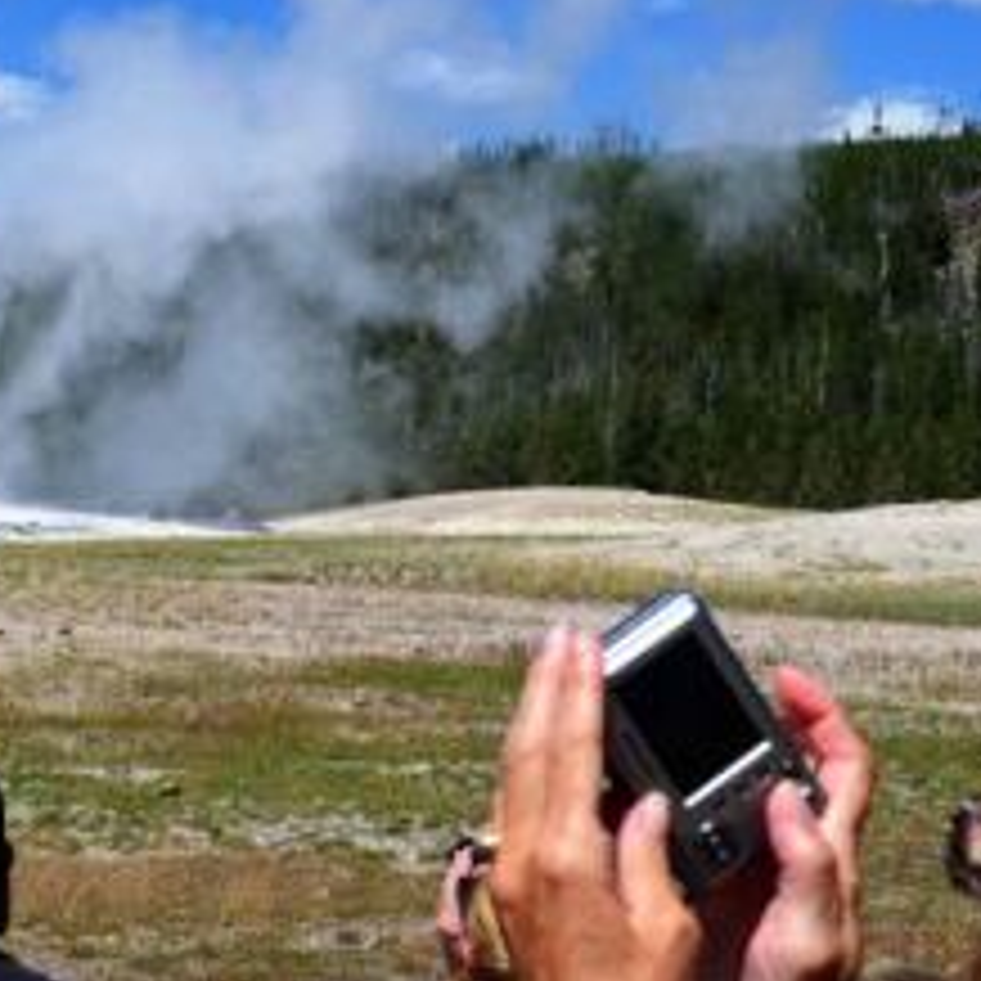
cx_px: -68
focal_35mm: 82
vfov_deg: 20.9
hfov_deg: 20.3
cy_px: 214
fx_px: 2629
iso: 200
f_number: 11
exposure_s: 1/500
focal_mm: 22
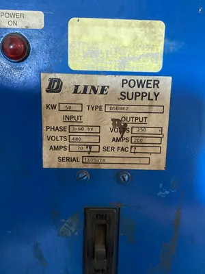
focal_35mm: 31
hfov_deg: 45.4
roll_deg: -0.6
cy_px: 137
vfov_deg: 58.4
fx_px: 245
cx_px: 102
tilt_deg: -9.4
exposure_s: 1/24
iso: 800
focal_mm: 3.3
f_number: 2.4
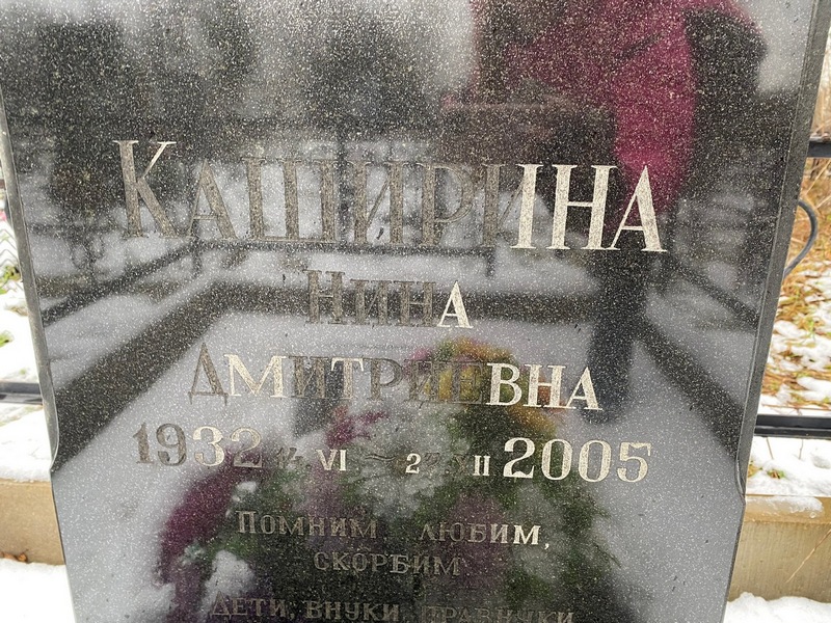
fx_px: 624
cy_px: 312
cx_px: 416
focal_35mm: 26
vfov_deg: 53.1
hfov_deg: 67.3
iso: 125
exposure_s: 1/68
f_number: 1.8
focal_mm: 4.25
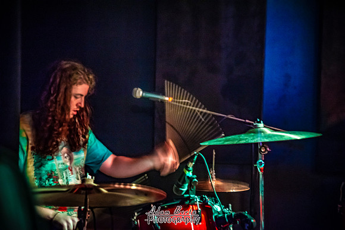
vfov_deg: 24.6
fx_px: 527
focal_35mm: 55
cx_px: 172
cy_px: 115
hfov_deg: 36.2
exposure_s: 1/25
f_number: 2.8
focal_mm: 55
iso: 4000
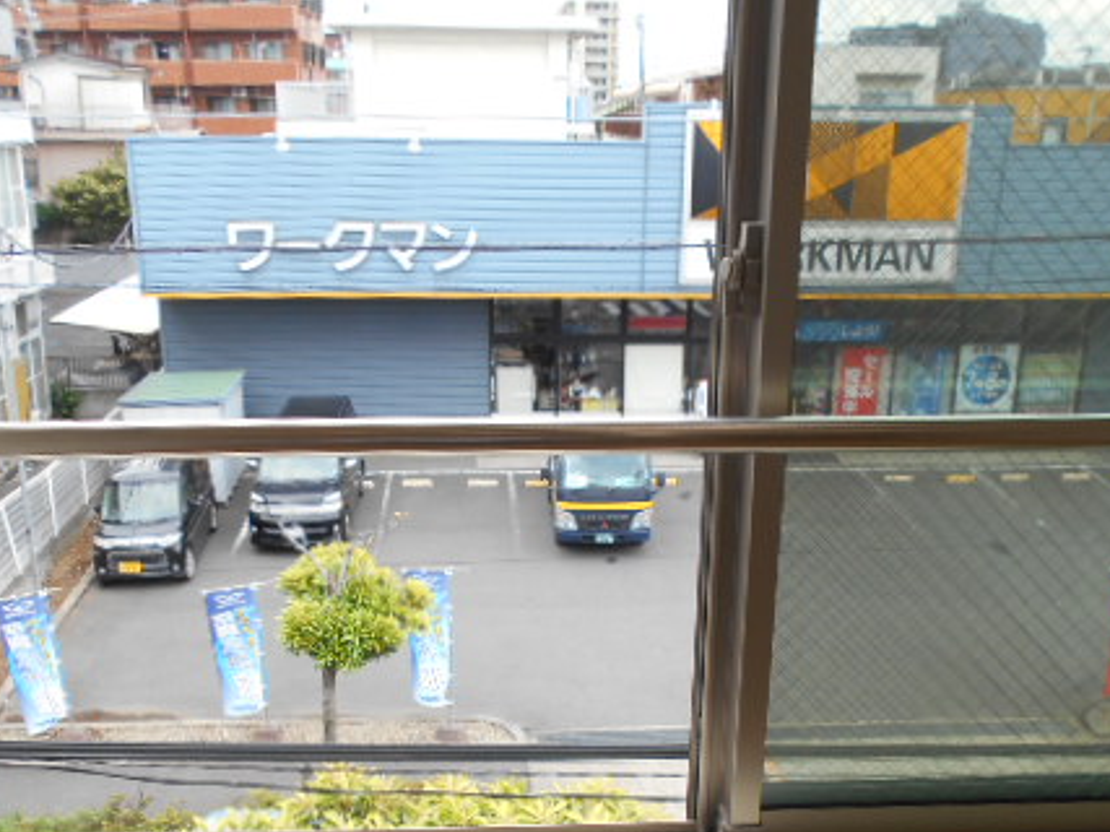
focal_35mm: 39
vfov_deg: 36.0
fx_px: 1250
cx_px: 561
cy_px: 616
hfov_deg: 47.9
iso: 80
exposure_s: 1/125
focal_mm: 4.6
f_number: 3.2
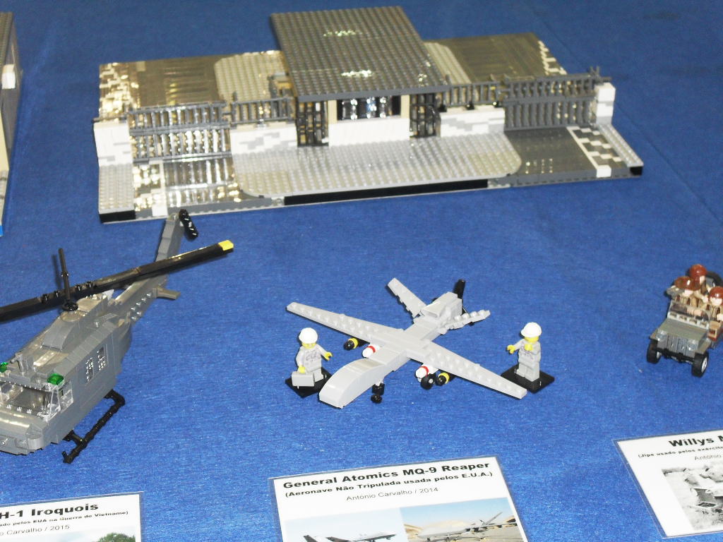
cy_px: 271
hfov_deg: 29.4
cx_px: 362
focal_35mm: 66
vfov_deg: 22.3
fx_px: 1378
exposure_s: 1/60
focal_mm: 11.7
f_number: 4.6
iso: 200
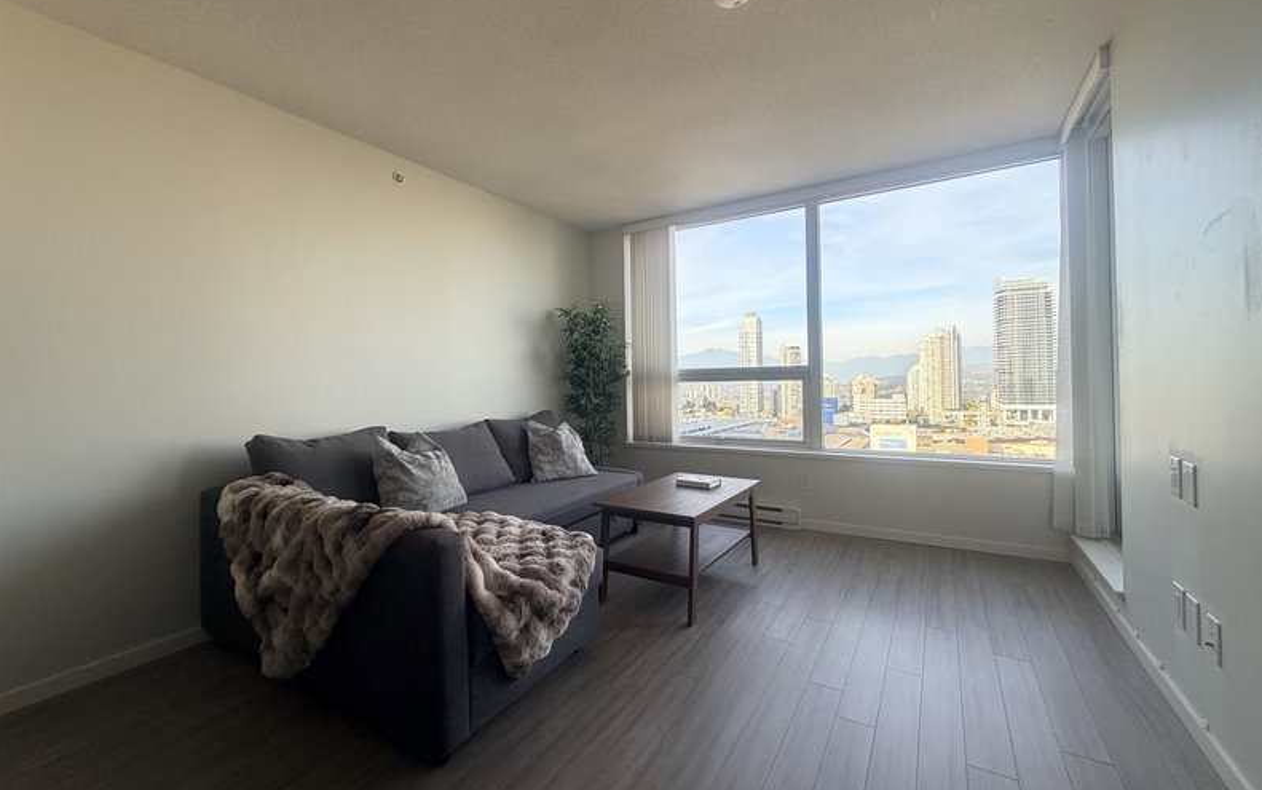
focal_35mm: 15
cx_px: 635
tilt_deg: +0.1
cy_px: 378
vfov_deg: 74.8
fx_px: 516
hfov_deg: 101.4
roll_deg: +1.0
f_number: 2.2
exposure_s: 1/144
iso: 50
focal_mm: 2.22
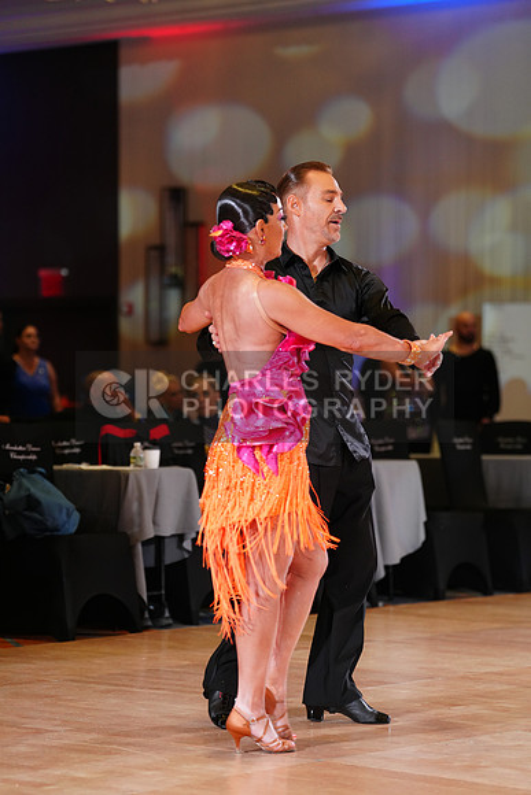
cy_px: 398
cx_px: 266
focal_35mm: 108
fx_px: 2388
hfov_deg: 12.7
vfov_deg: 18.9
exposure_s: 1/320
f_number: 2.8
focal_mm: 108
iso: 1600
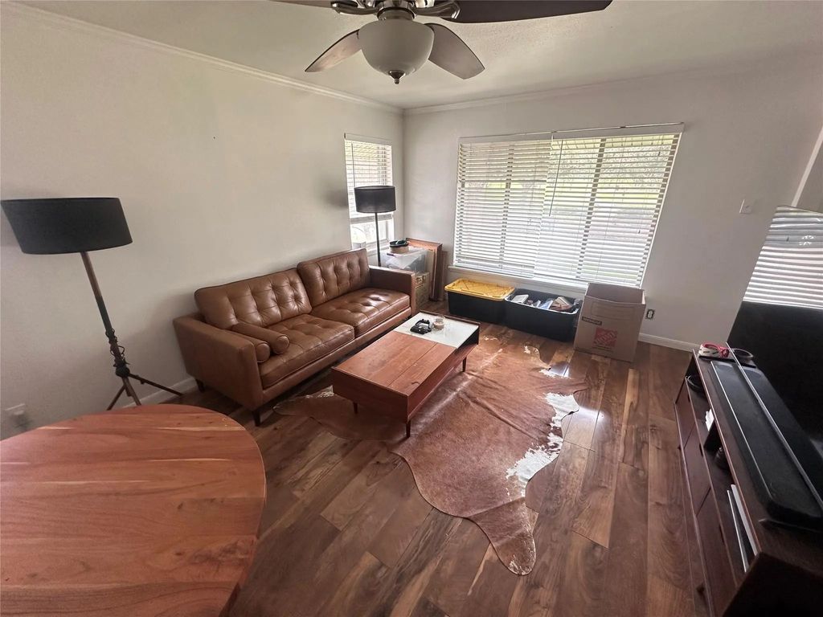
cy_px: 308
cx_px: 412
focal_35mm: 14
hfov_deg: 102.1
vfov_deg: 85.7
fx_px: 333
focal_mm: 2.22
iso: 160
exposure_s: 1/99
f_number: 2.2
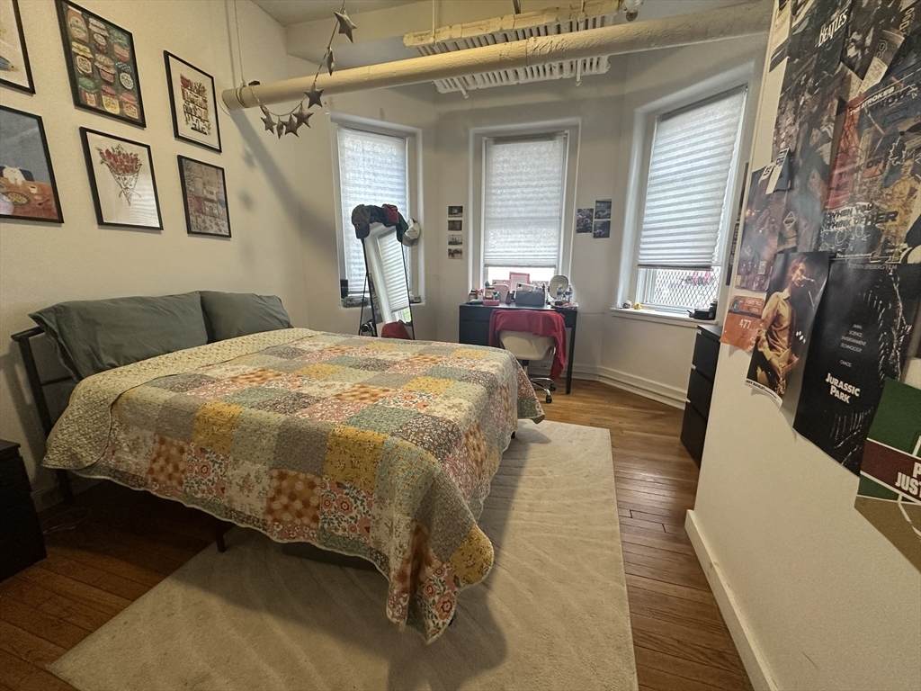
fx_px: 372
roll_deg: -0.4
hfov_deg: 102.1
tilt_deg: -11.6
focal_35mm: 14
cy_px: 346
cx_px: 460
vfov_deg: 85.7
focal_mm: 2.22
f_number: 2.2
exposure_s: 1/120
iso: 320
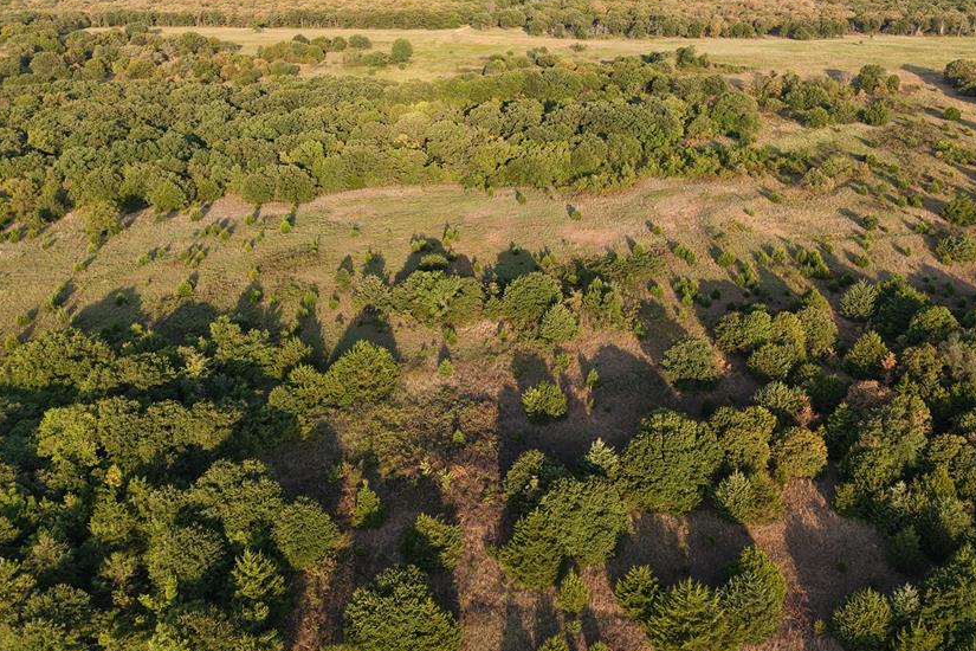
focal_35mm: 31
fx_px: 840
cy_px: 233
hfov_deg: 59.6
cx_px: 602
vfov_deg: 41.9
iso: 180
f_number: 1.8
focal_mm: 8.67
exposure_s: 1/1250
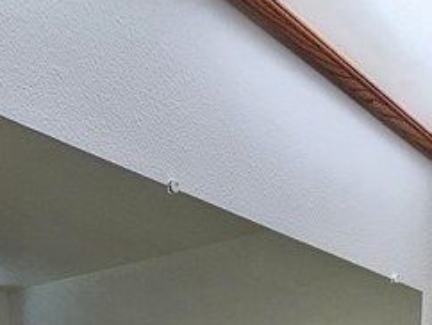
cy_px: 641
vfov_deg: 18.3
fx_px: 687
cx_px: 164
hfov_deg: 34.7
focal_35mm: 55
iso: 80
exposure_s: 1/60
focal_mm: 2.2
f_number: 2.2
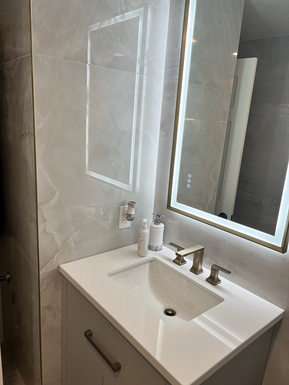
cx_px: 144
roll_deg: -4.7
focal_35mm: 26
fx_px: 289
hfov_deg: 53.1
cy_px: 192
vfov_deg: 67.3
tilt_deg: -13.4
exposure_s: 1/163
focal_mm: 5.7
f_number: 1.5
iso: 40
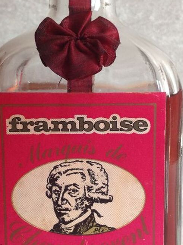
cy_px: 121
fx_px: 502
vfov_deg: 27.4
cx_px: 88
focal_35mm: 71
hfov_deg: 20.7
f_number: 2.4
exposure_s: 1/60
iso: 64
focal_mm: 4.28
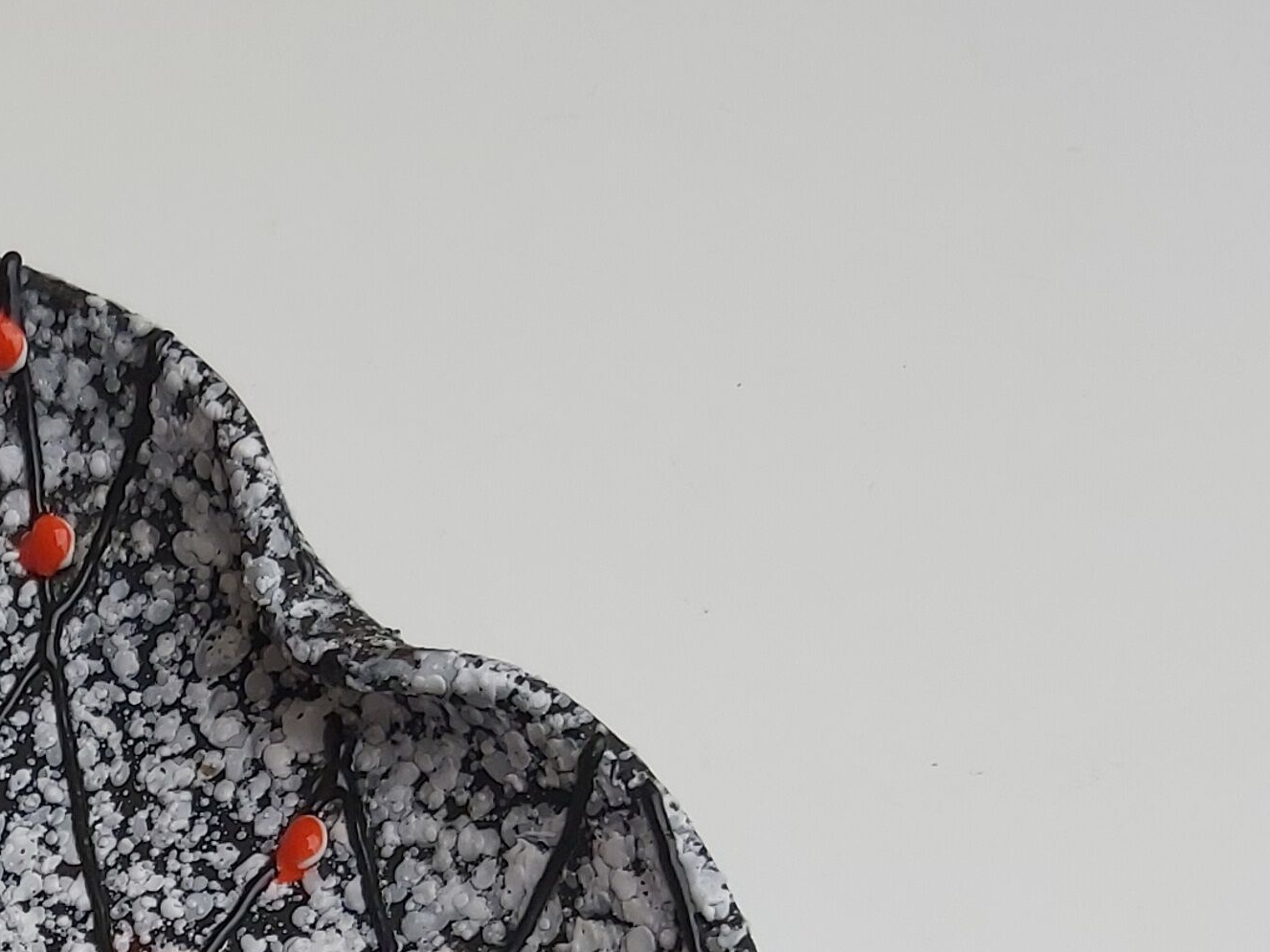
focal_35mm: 79
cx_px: -342
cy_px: 1207
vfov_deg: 17.6
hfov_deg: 22.4
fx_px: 2898
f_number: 1.7
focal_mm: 3.92
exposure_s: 1/1239
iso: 64
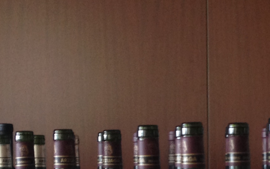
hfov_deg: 15.8
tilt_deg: -3.5
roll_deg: -0.5
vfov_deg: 9.8
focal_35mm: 132
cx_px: 193
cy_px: 181
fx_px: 971
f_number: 2.4
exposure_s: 1/20
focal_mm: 4.12
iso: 100
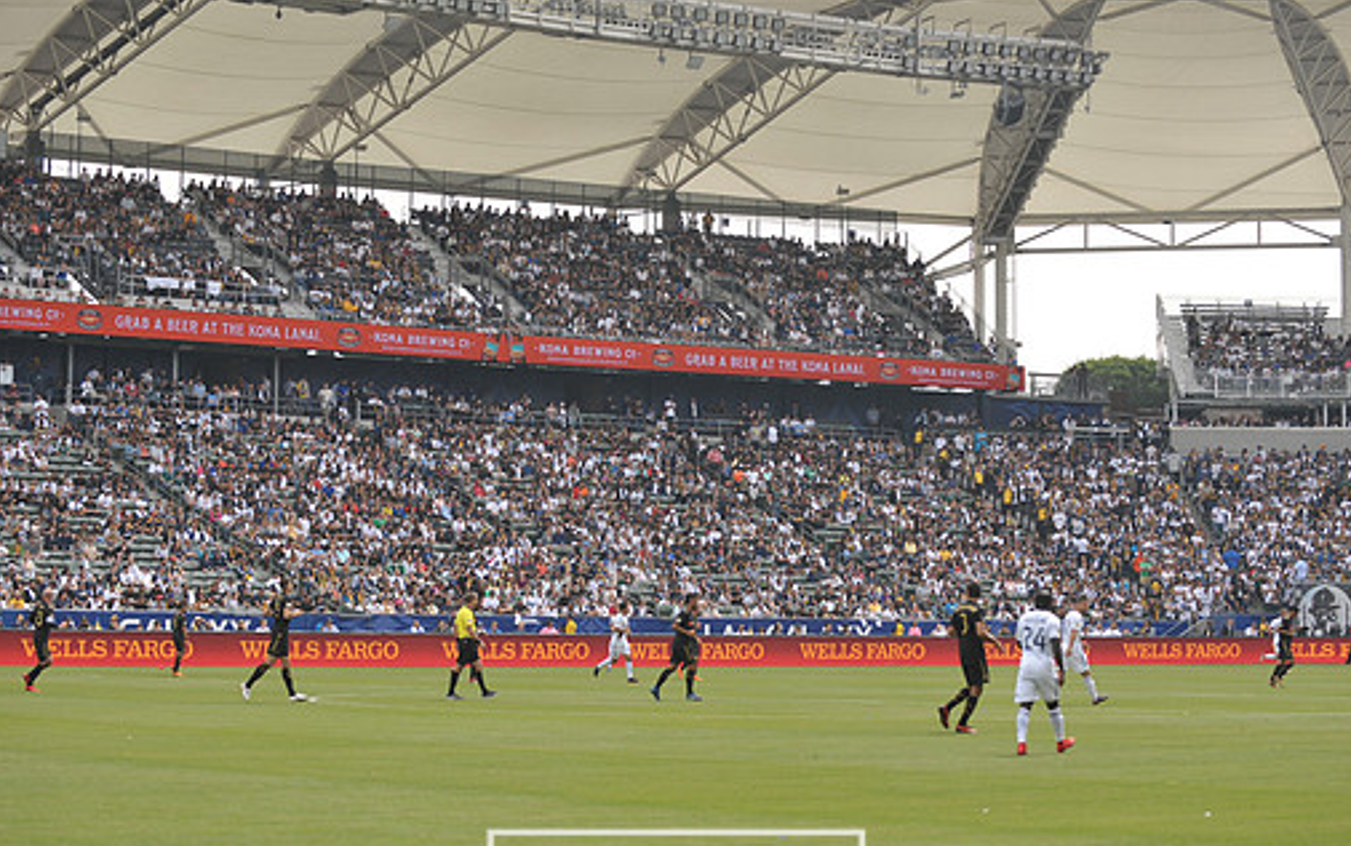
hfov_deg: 22.8
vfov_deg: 14.4
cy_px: 464
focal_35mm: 91
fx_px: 3353
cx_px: 676
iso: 320
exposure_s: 1/2500
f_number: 3.5
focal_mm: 78
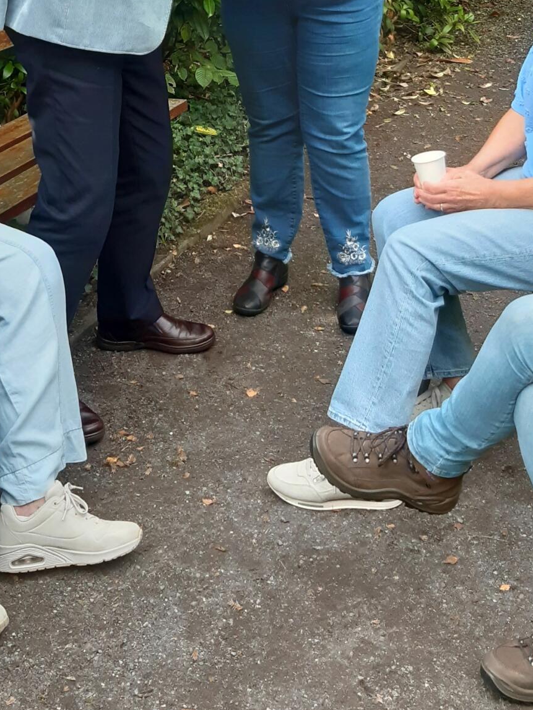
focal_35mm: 58
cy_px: 6
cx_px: 222
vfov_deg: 30.9
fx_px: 1191
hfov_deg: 25.2
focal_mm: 3.92
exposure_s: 1/343
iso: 80
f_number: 1.7
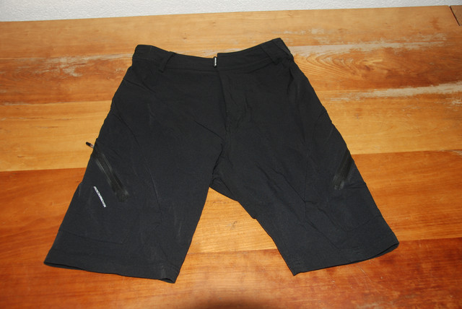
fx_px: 424
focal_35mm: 33
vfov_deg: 40.0
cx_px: 231
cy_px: 154
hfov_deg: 57.2
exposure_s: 1/60
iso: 200
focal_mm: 22
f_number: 3.8
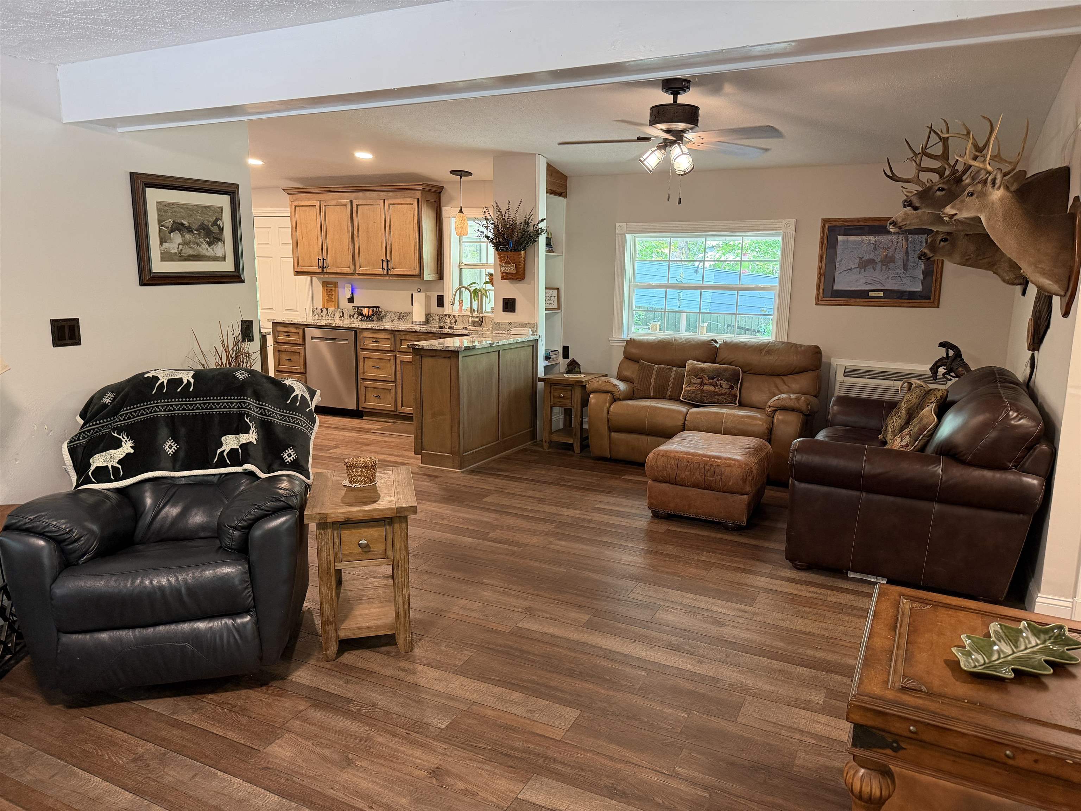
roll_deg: -0.1
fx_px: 749
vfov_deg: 56.8
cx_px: 540
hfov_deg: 71.6
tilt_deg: -9.3
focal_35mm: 24
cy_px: 406
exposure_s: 1/60
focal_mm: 6.76
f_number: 1.78
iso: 320
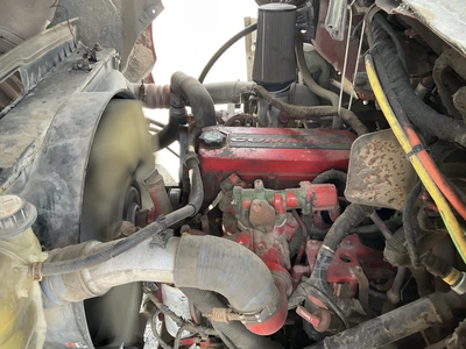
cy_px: 174
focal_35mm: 29
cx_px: 233
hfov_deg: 61.7
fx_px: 390
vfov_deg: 48.2
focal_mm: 3
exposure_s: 1/114
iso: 64
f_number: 1.8
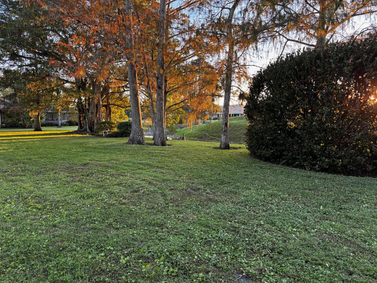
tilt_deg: -5.3
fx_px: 283
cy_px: 142
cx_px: 188
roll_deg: +0.0
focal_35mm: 26
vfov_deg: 53.1
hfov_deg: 67.3
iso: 100
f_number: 1.6
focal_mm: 5.96
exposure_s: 1/121
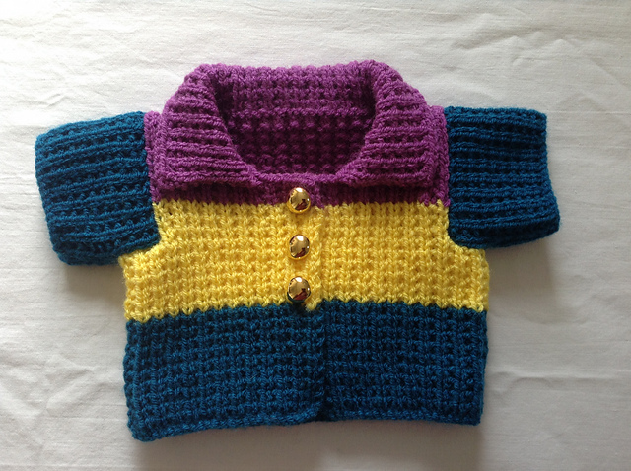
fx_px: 601
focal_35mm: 33
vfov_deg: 42.8
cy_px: 236
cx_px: 316
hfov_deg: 55.4
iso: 32
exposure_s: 1/60
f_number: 2.4
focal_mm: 3.3
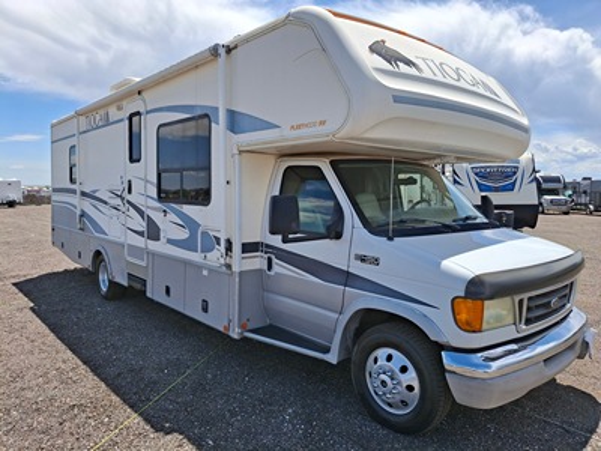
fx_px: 434
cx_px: 300
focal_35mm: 25
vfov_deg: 54.9
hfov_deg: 69.4
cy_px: 226
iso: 32
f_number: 1.8
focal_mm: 4.69
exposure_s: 1/2865
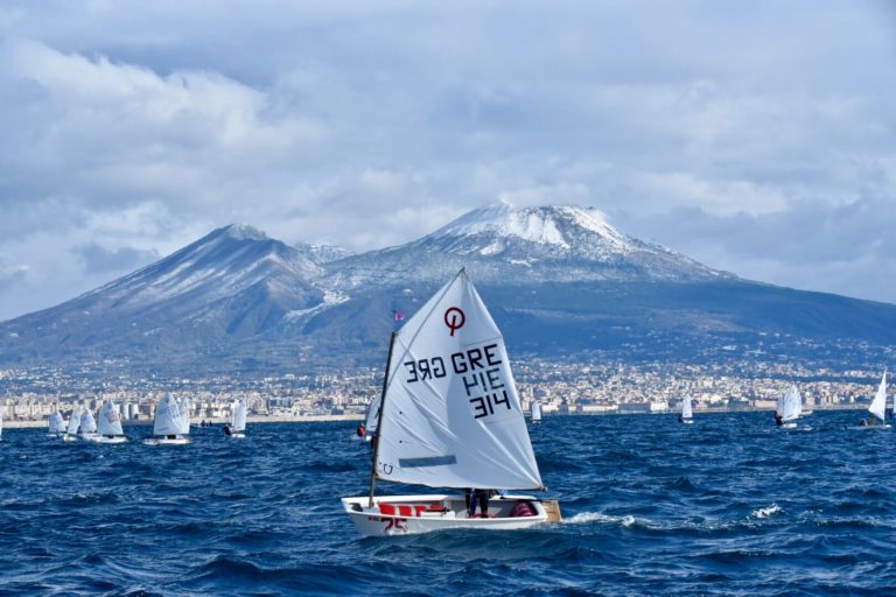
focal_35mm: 105
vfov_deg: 13.0
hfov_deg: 19.5
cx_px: 448
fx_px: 2613
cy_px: 298
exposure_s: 1/2500
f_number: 13
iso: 2500
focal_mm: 105
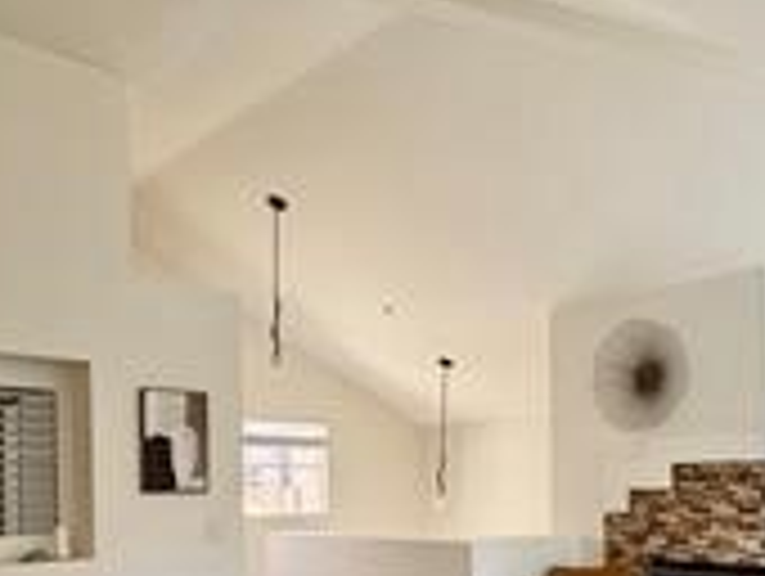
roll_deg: +1.1
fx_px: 819
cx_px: 454
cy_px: 502
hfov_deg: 49.8
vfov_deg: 36.7
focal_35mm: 37
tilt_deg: -0.6
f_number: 2.2
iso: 64
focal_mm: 2.22
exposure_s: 1/120
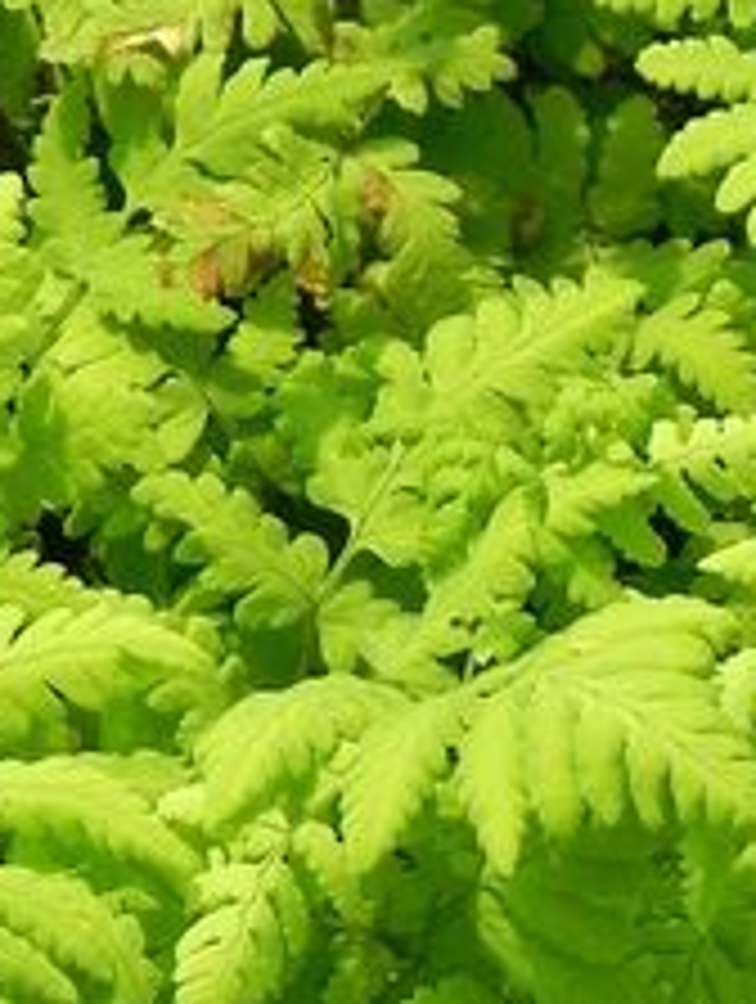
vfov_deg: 4.7
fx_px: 12166
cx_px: 850
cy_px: 675
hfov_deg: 3.6
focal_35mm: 419
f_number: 4.5
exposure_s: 1/320
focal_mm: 20.8
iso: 160
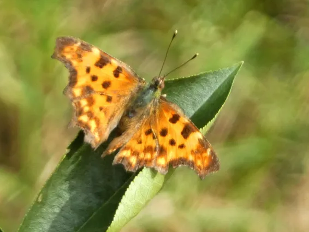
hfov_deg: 1.5
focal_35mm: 1321
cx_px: 148
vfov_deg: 1.1
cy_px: 105
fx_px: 11797
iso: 400
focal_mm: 209.4
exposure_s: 1/125
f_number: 5.8
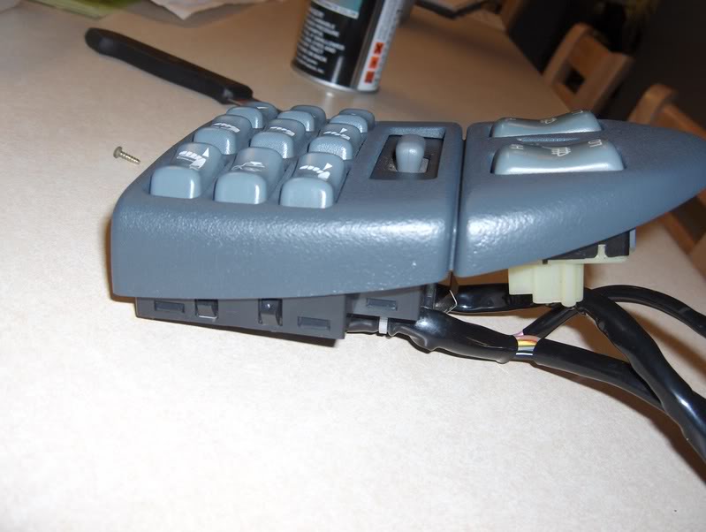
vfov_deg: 36.9
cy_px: 266
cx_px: 353
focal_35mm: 39
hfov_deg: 47.8
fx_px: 797
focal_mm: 8
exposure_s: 1/60
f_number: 4.8
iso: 100
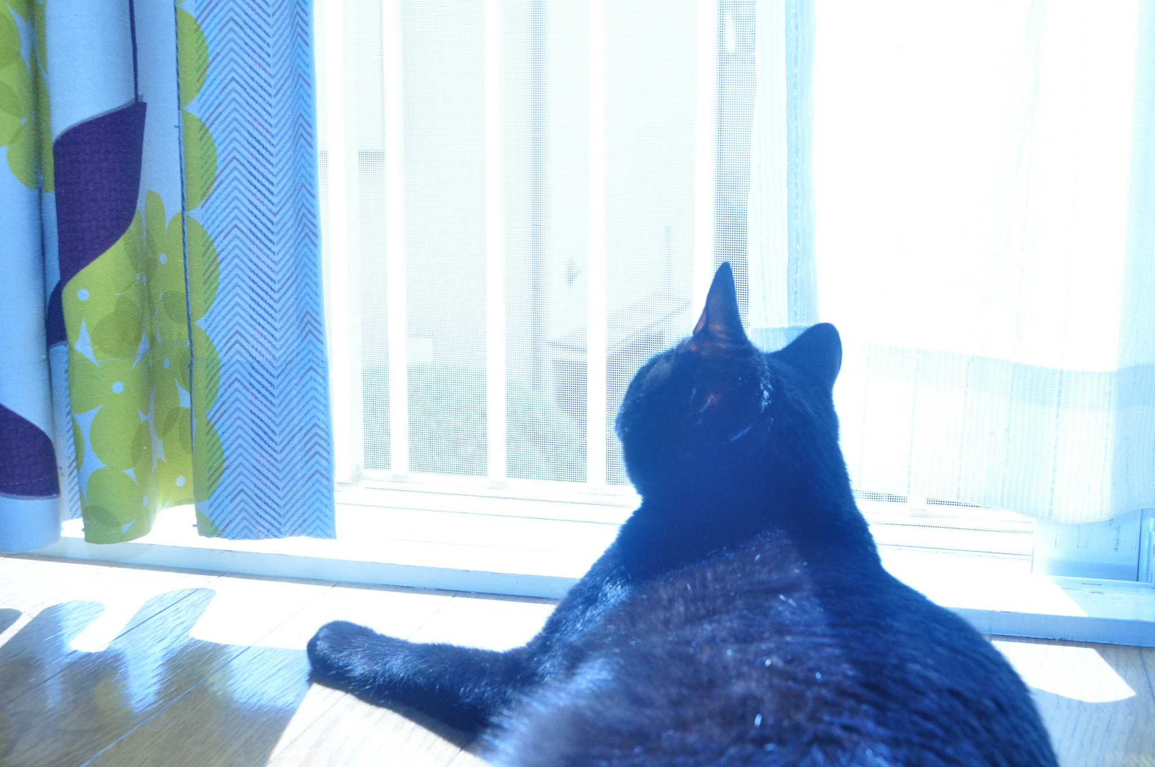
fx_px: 1538
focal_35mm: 48
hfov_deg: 41.2
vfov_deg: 28.0
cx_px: 578
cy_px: 384
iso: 800
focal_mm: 32
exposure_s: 1/200
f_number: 8
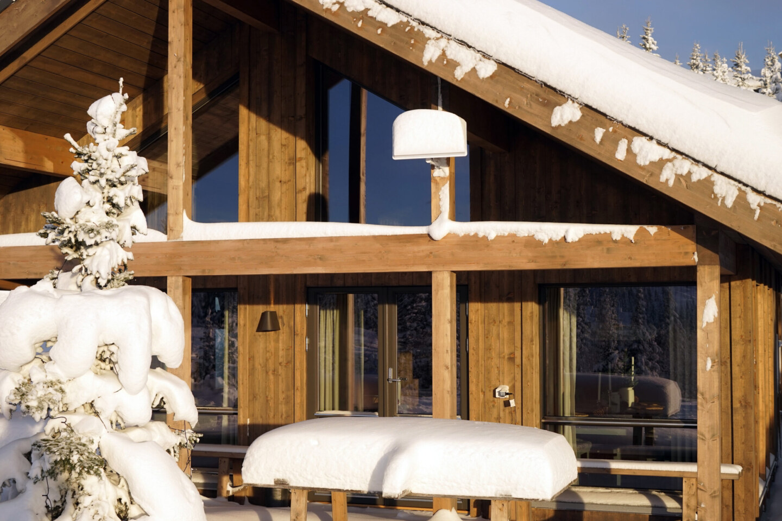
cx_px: 391
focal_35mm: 51
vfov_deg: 26.5
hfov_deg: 38.9
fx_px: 1108
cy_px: 260
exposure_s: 1/160
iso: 100
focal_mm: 51
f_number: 9
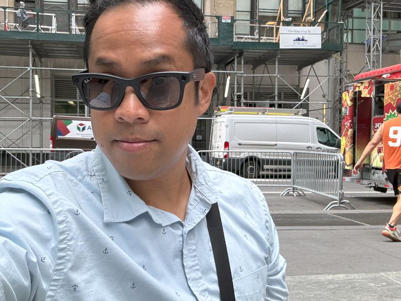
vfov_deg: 38.7
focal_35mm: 37
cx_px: 175
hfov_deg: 50.0
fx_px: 429
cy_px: 149
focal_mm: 2.69
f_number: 1.9
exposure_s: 1/121
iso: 50
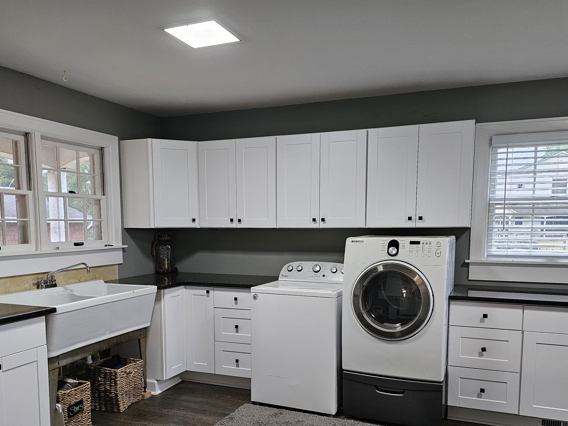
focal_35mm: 30
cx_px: 279
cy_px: 276
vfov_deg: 46.2
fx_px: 492
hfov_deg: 60.0
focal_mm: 6.3
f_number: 1.7
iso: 400
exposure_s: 1/66
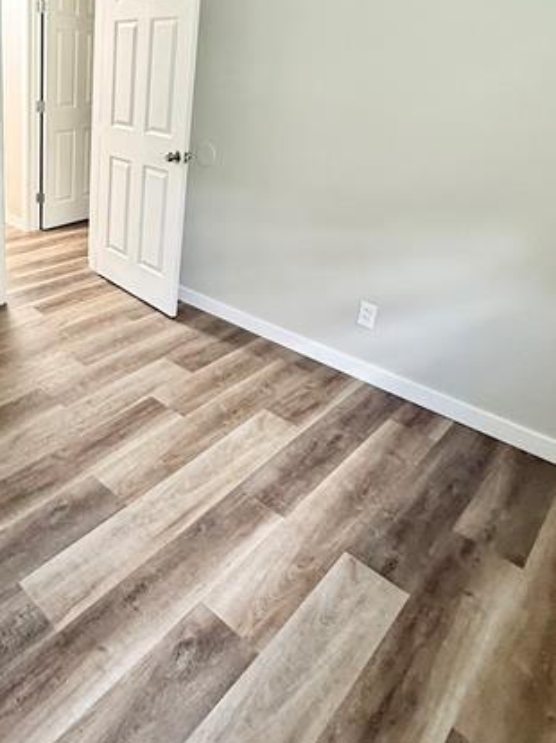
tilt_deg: -13.9
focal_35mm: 26
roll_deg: -1.8
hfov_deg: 48.8
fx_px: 557
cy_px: 208
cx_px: 83
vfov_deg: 64.3
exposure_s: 1/60
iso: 250
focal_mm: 2.22
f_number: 2.2
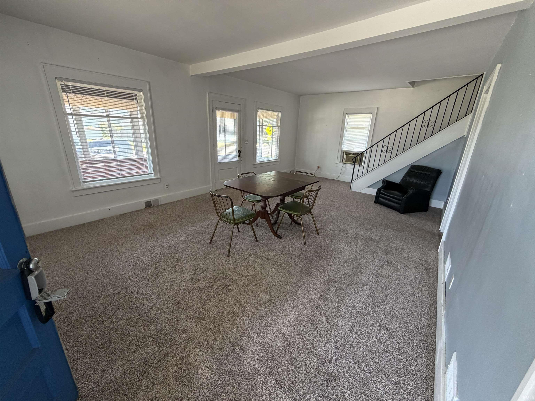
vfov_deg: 85.7
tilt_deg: -17.7
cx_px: 268
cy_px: 200
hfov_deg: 102.1
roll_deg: -1.3
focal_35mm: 14
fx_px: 216
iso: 250
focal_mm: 2.22
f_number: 2.2
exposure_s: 1/121
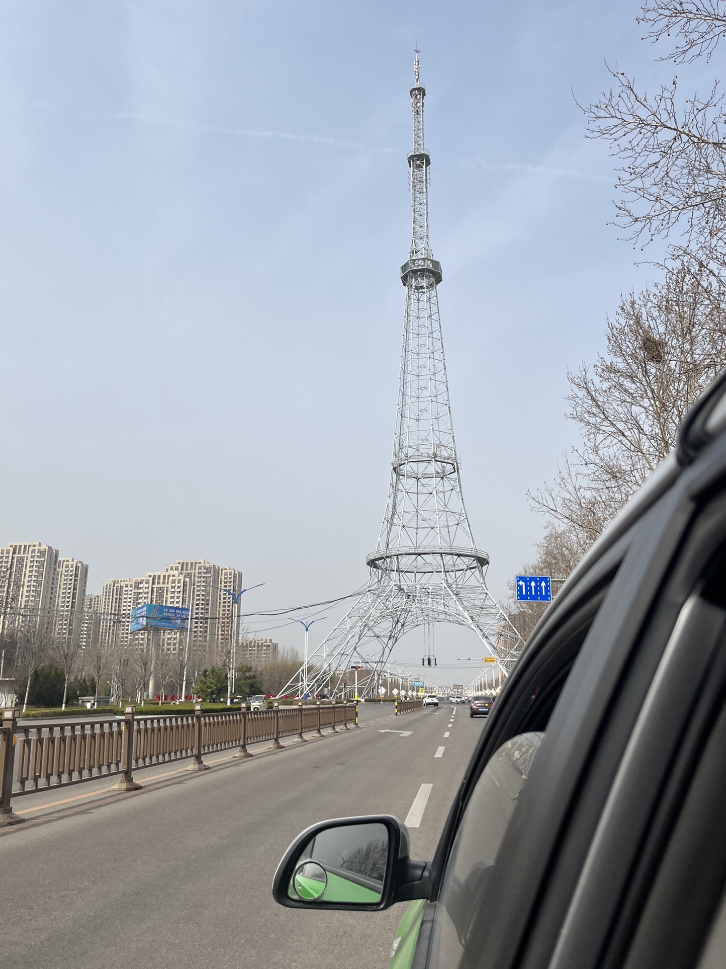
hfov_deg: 51.3
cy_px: 472
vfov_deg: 65.3
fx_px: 755
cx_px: 373
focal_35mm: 27
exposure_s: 1/6173
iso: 50
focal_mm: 5.1
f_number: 1.6
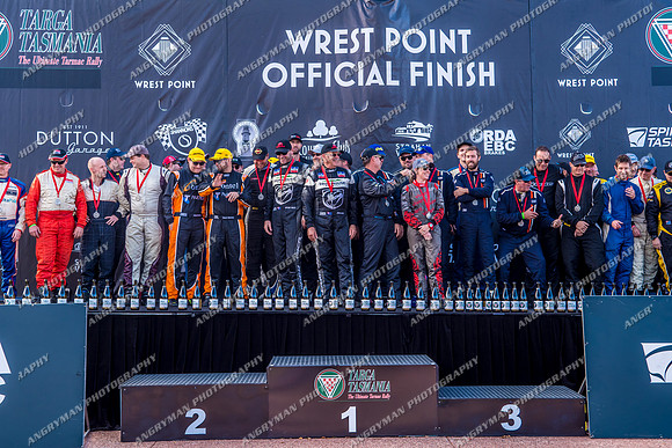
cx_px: 336
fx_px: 1084
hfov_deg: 34.4
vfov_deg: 23.4
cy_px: 224
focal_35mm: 58
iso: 200
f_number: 5.6
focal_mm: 38
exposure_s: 1/100
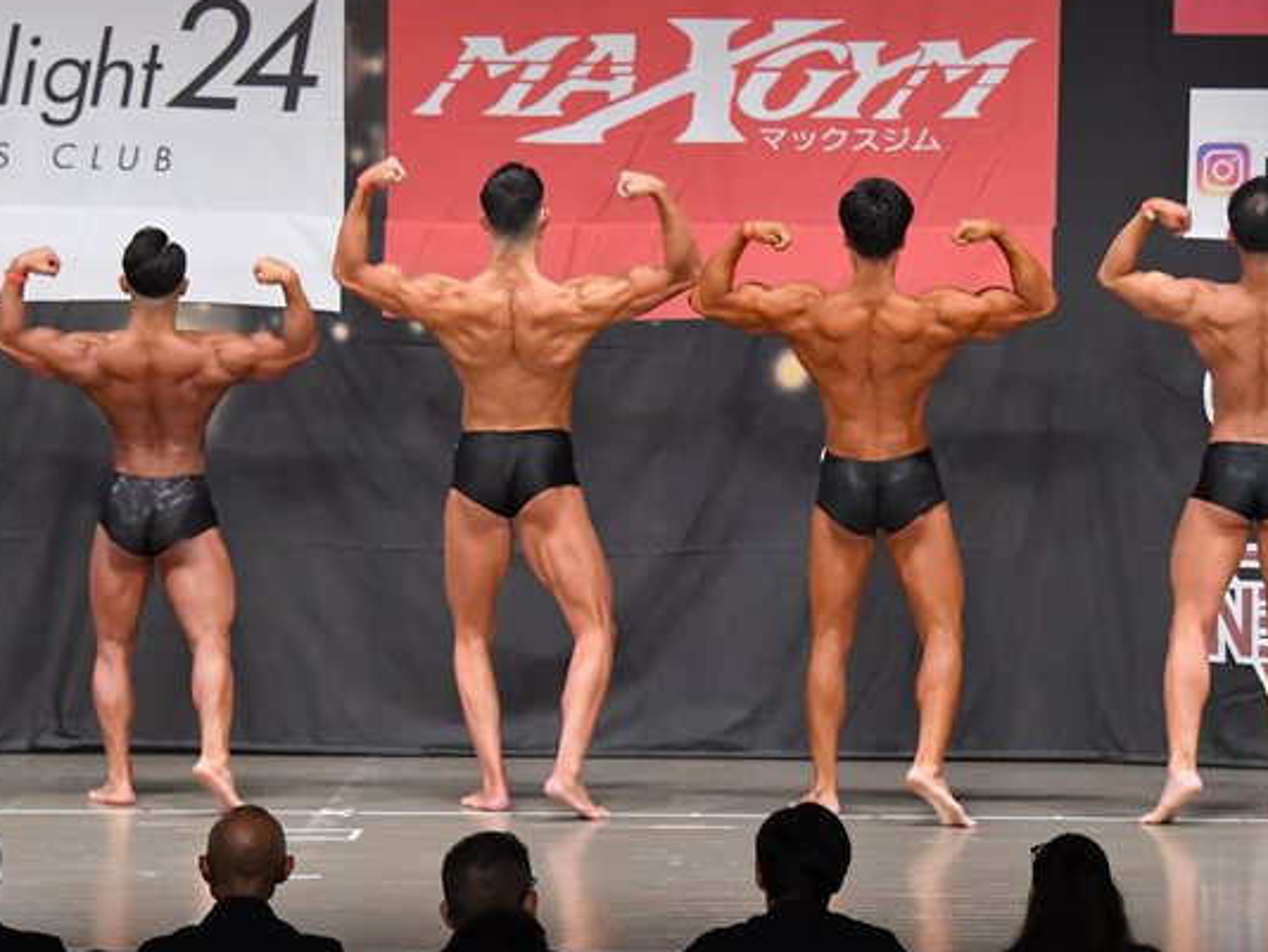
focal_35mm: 177
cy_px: 468
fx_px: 6487
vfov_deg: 8.4
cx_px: 790
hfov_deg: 11.2
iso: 6400
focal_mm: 85
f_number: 5.6
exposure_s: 1/400
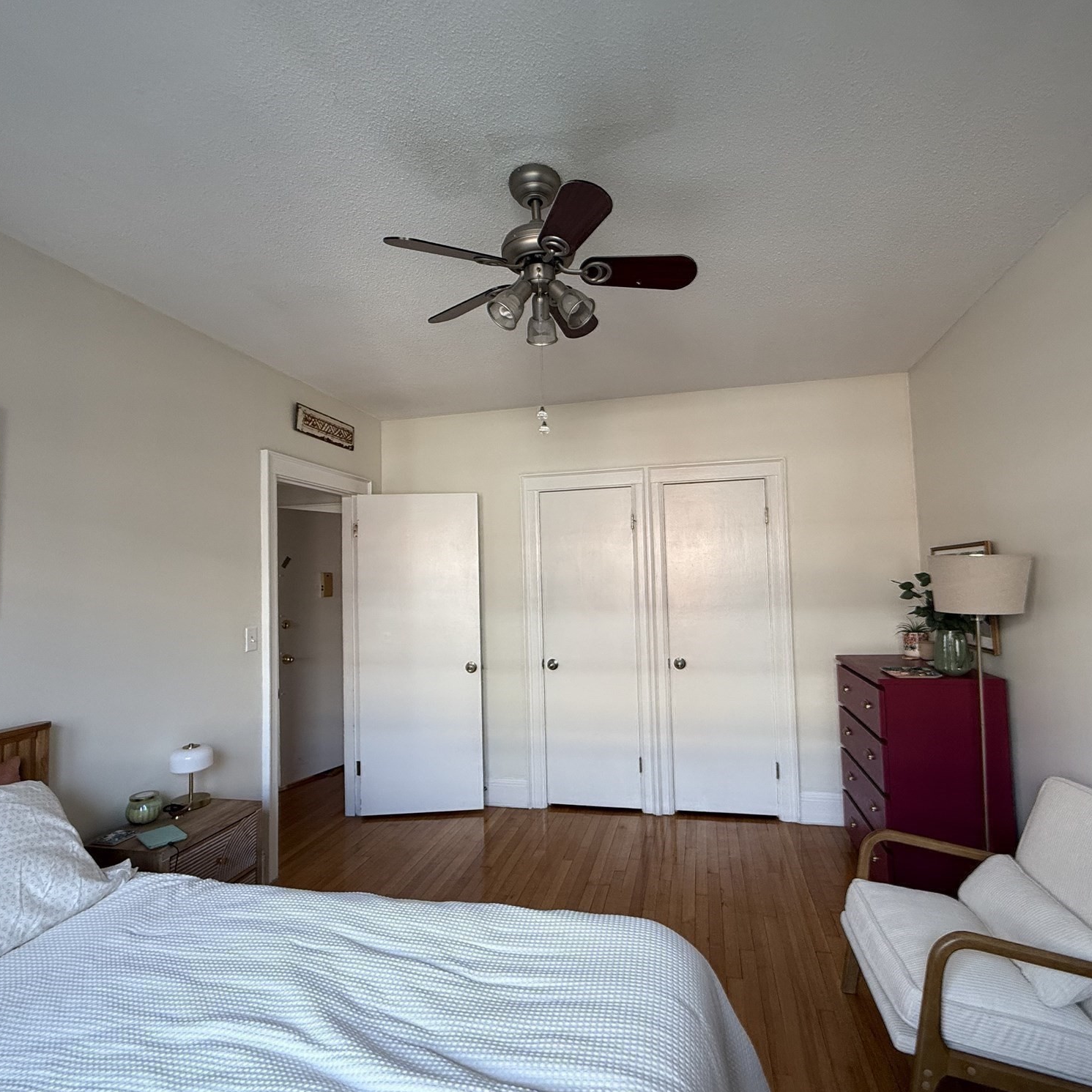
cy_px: 549
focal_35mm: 17
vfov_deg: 84.0
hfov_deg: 83.9
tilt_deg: +1.4
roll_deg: +1.4
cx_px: 577
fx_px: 607
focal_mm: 2.22
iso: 160
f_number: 2.2
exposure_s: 1/99
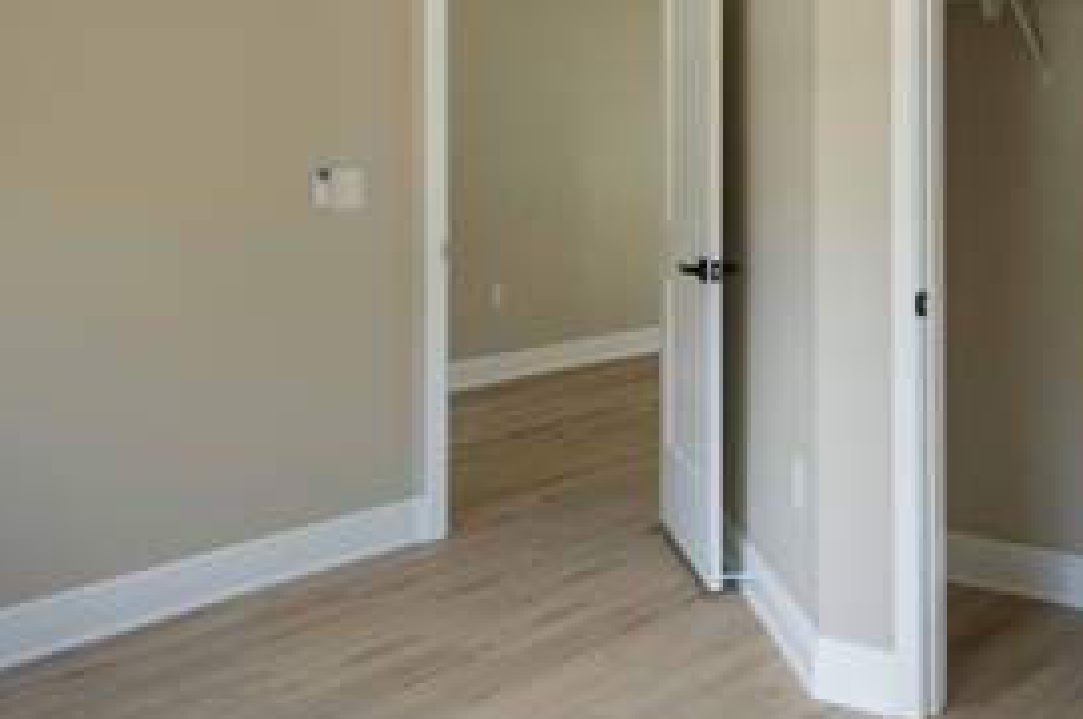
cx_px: 627
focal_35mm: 50
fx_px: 1502
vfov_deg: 26.3
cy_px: 122
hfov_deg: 39.5
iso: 2000
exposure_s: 1/160
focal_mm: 28
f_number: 6.3
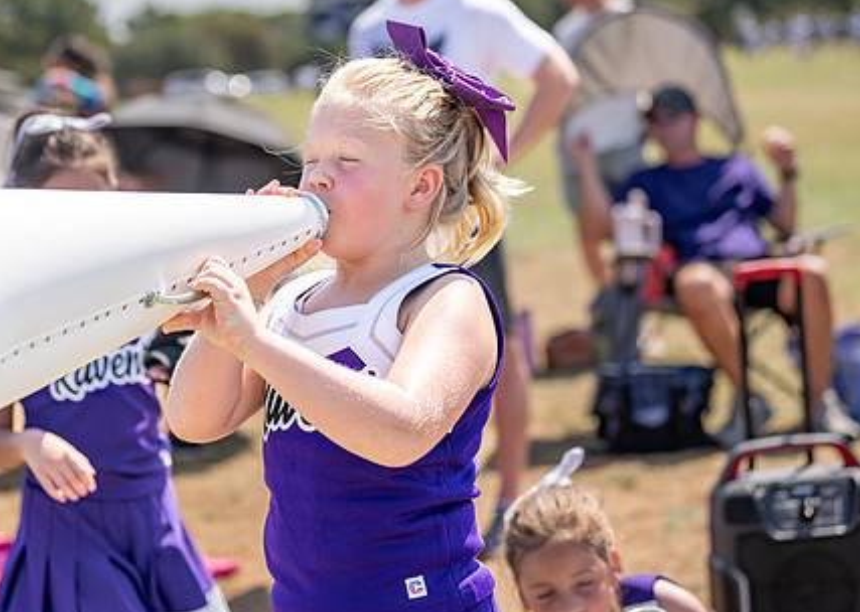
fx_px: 2513
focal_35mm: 103
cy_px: 230
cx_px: 361
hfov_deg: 19.4
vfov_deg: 13.9
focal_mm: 70
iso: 160
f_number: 2.8
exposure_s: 1/1600
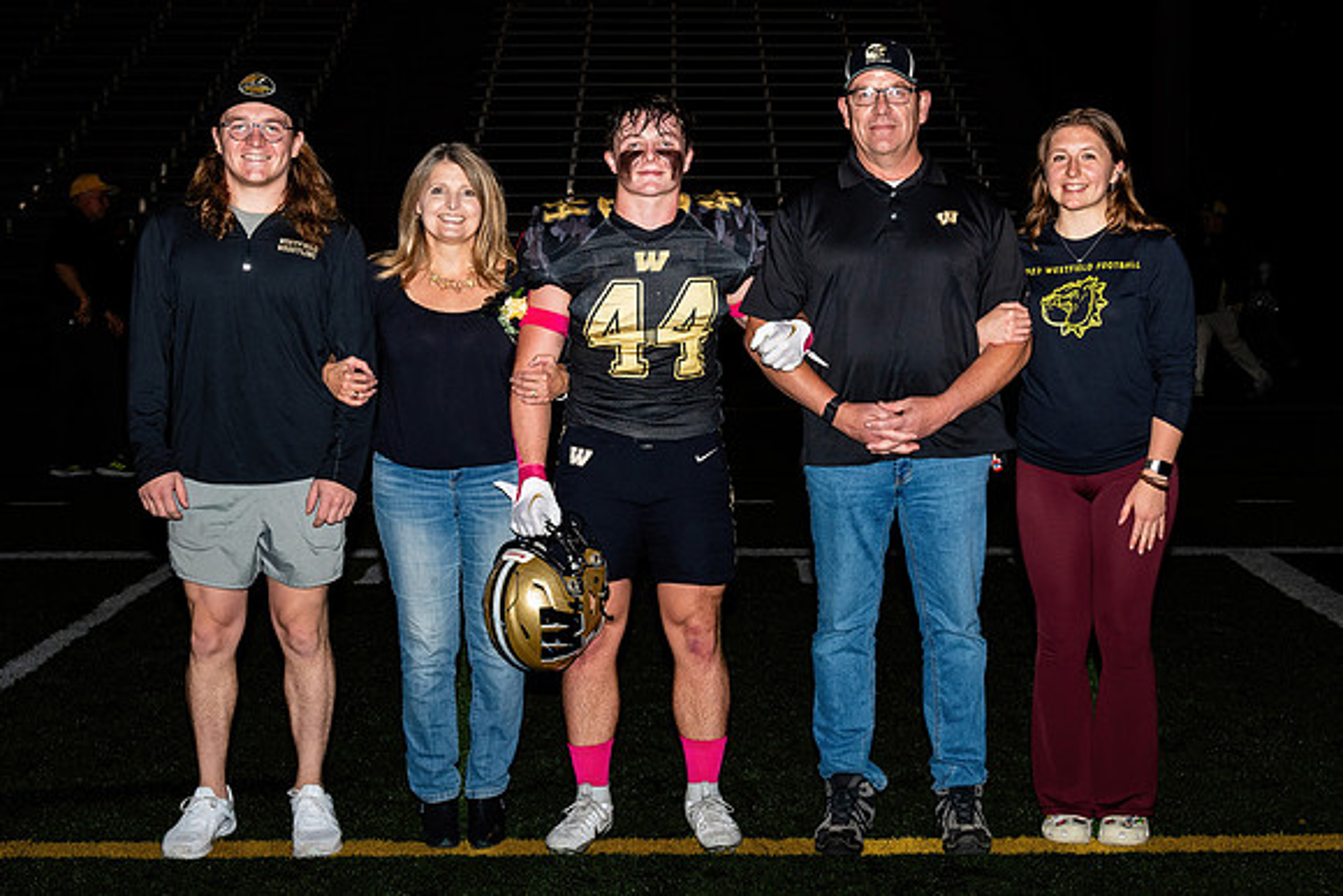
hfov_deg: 35.4
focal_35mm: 56
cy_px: 429
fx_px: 2100
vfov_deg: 24.1
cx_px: 723
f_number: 5
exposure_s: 1/200
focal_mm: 31
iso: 320
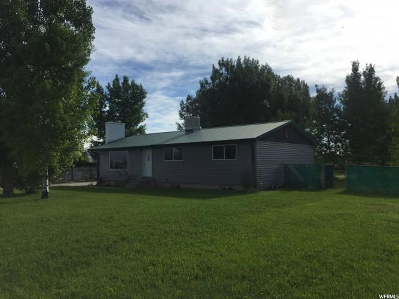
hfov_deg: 61.7
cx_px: 200
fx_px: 334
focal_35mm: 29
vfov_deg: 48.2
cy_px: 150
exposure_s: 1/2639
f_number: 2.2
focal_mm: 4.15
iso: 32
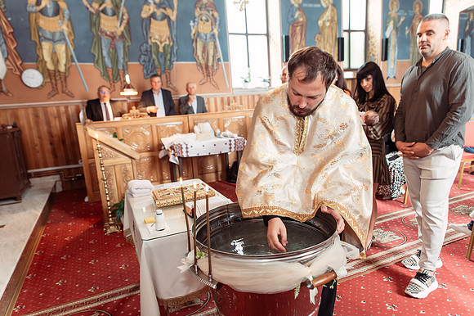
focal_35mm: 24
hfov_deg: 73.8
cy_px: 158
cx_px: 237
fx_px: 316
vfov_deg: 53.1
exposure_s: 1/125
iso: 2000
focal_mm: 24
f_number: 3.5
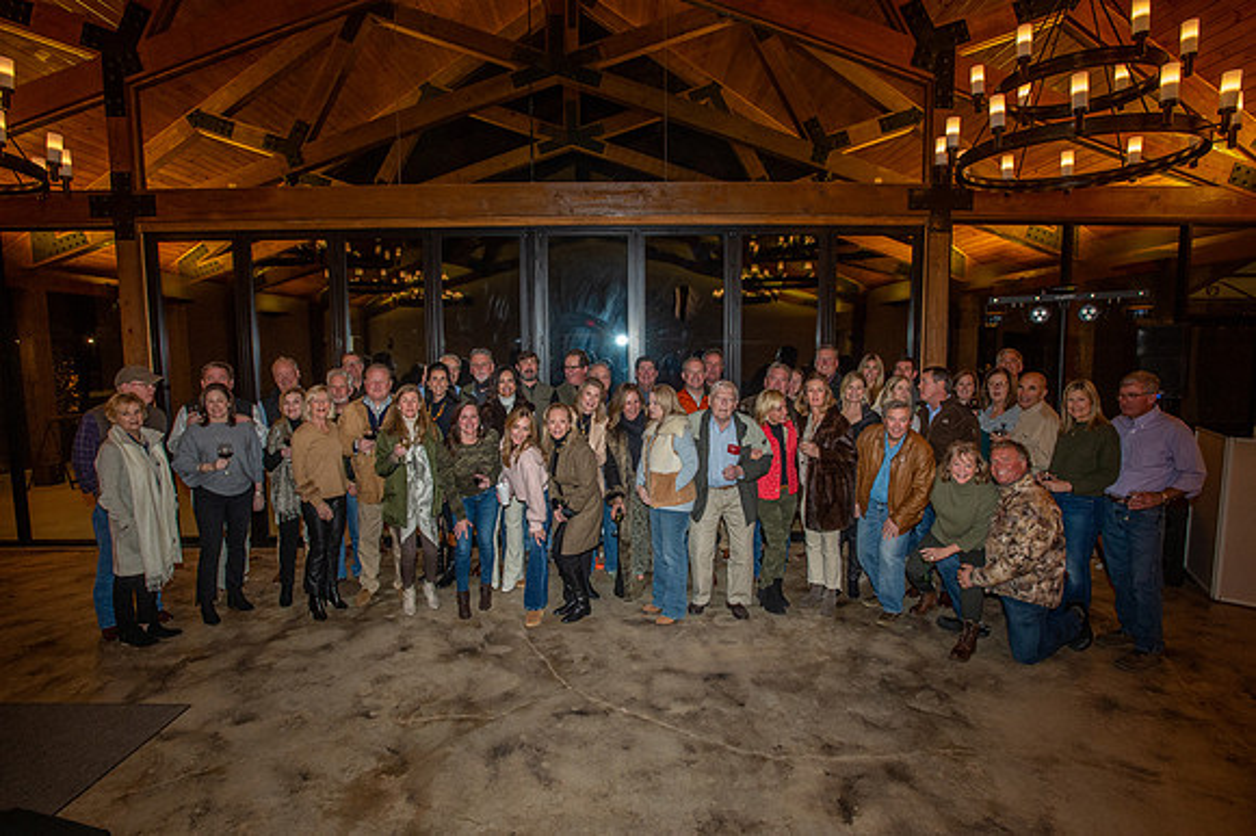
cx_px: 628
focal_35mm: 19
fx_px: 662
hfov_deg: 86.9
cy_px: 418
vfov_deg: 64.5
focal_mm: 19
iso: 2500
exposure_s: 1/125
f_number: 5.6
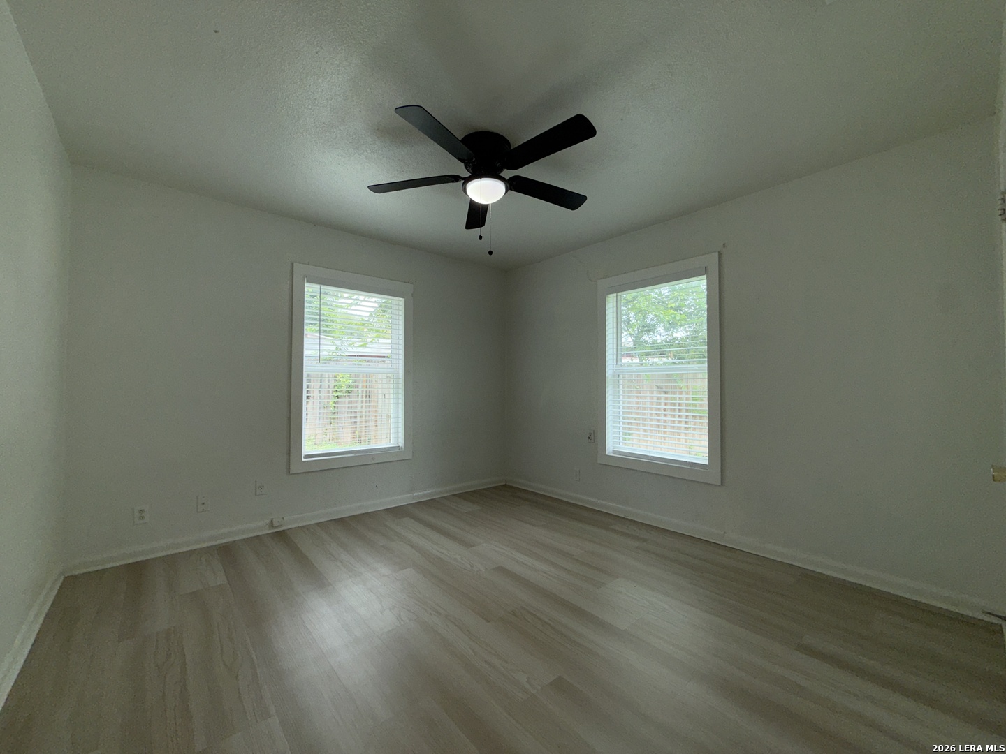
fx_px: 407
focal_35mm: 14
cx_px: 503
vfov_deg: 85.7
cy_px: 377
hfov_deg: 102.1
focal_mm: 2.22
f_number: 2.2
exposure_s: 1/122
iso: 20
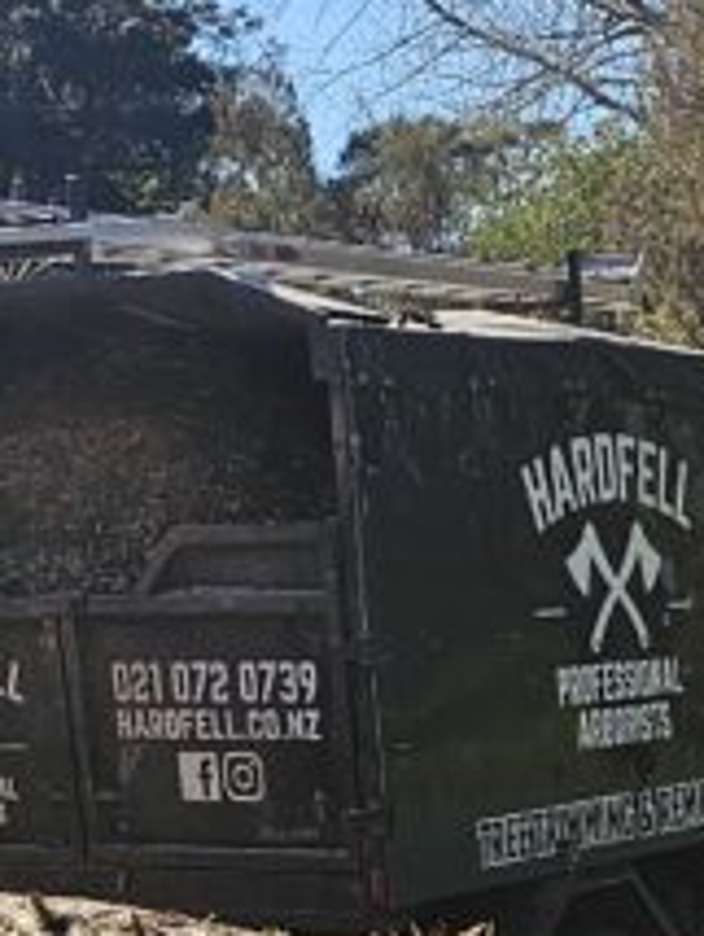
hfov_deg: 12.9
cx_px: 979
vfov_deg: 16.5
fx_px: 2977
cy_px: 1330
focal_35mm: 110
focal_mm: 6.3
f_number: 1.7
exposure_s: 1/596
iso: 12
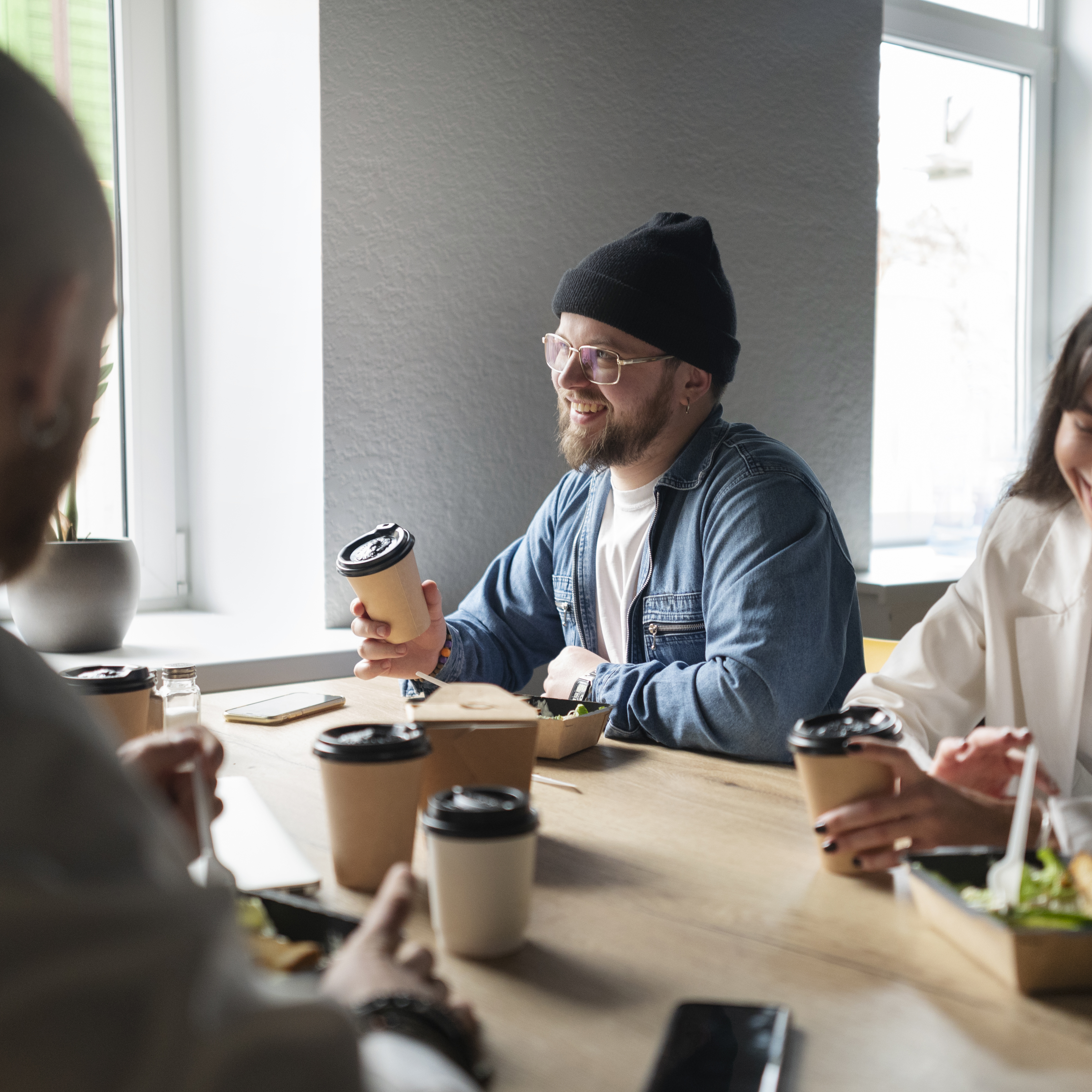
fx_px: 1606
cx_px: 636
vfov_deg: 37.6
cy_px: 550
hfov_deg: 37.5
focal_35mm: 45
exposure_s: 1/100
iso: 1250
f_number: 2.2
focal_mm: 35
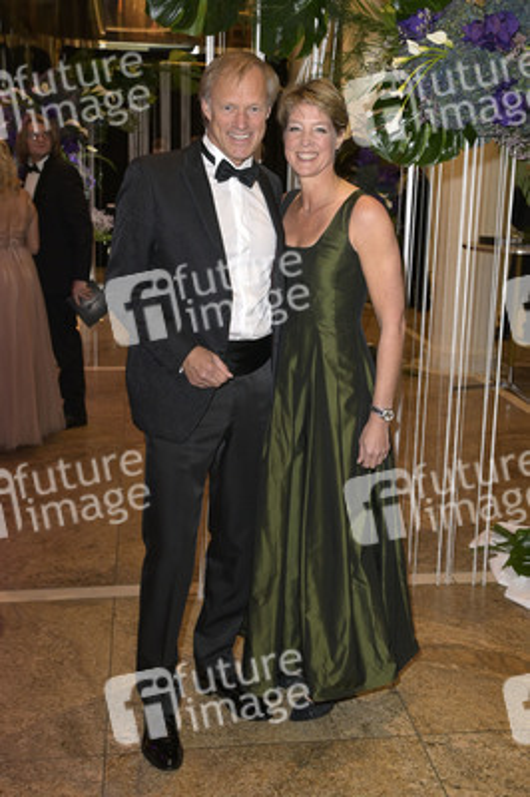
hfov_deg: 33.3
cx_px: 265
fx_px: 885
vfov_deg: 48.5
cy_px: 398
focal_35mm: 40
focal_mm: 40
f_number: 5.6
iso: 2500
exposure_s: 1/80
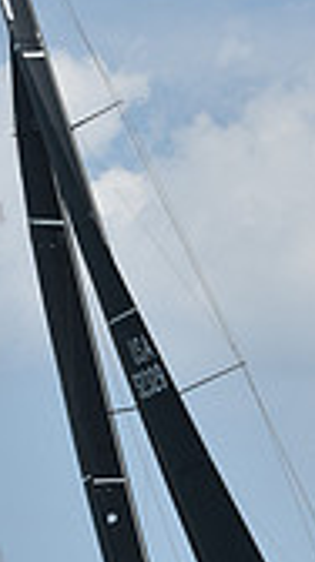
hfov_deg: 3.3
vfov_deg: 5.9
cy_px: 388
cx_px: 179
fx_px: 5501
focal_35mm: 369
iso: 250
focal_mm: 102
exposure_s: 1/1250
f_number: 9
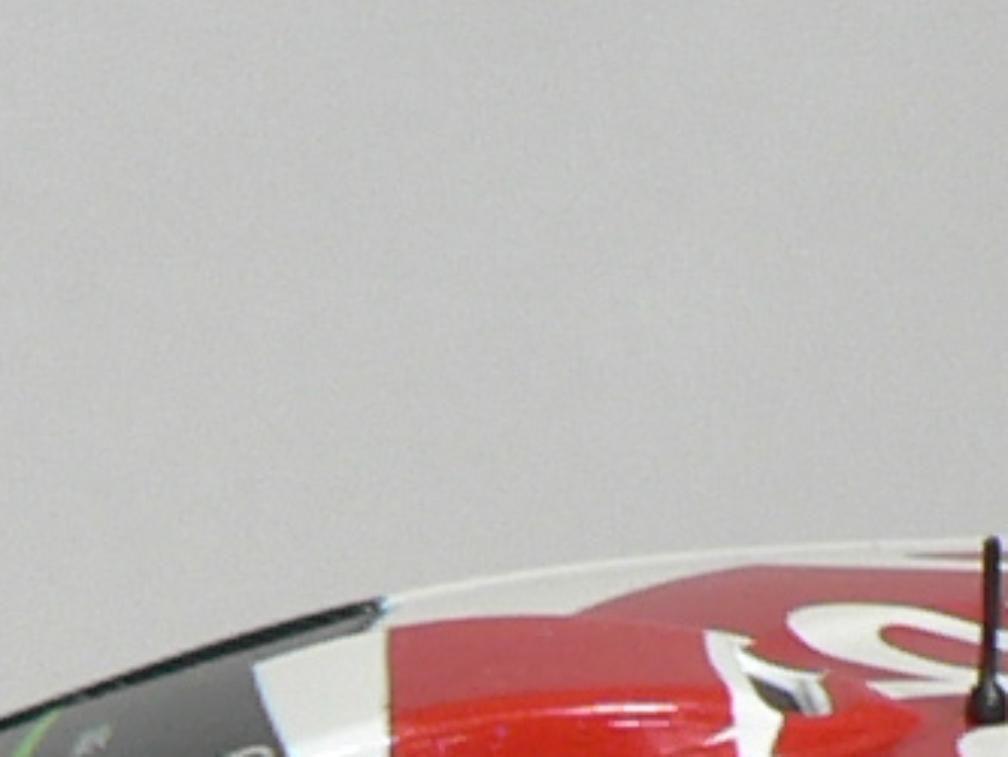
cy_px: 1874
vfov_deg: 3.0
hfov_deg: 4.1
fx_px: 14099
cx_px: 636
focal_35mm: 484
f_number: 3.2
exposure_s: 1/60
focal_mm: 10.5
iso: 80
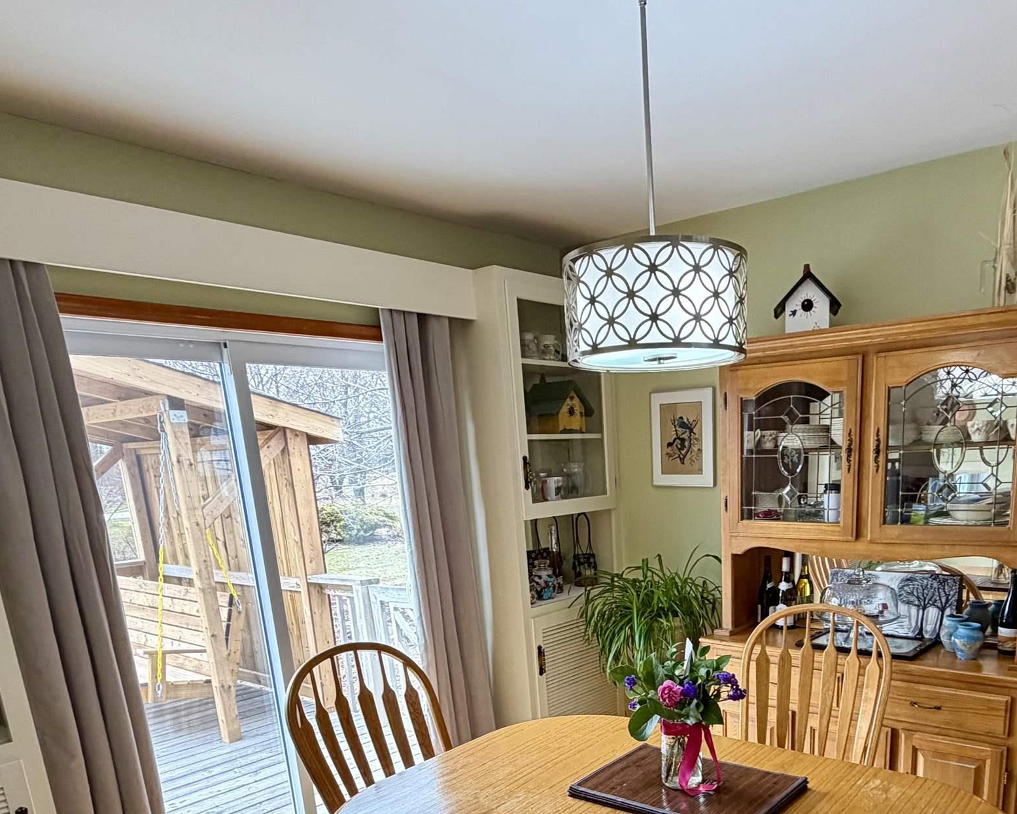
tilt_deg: -13.5
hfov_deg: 63.1
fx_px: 813
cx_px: 641
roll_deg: +3.6
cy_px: 674
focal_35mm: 27
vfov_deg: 49.4
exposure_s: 1/120
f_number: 2.2
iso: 125
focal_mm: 2.22
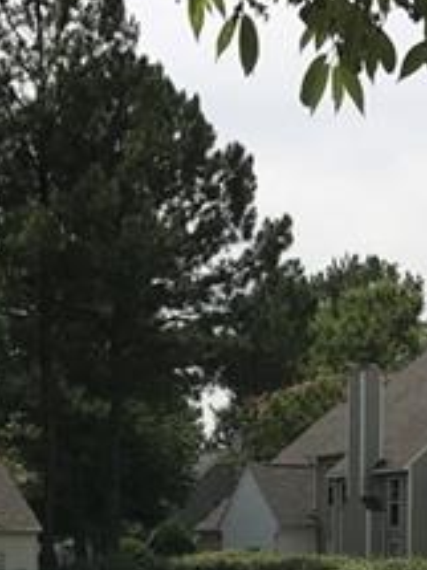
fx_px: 1646
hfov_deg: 14.8
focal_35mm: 100
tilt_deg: -6.3
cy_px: 764
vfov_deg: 18.2
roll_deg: +1.6
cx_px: 154
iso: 20
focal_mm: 3.99
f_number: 1.8
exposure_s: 1/5051
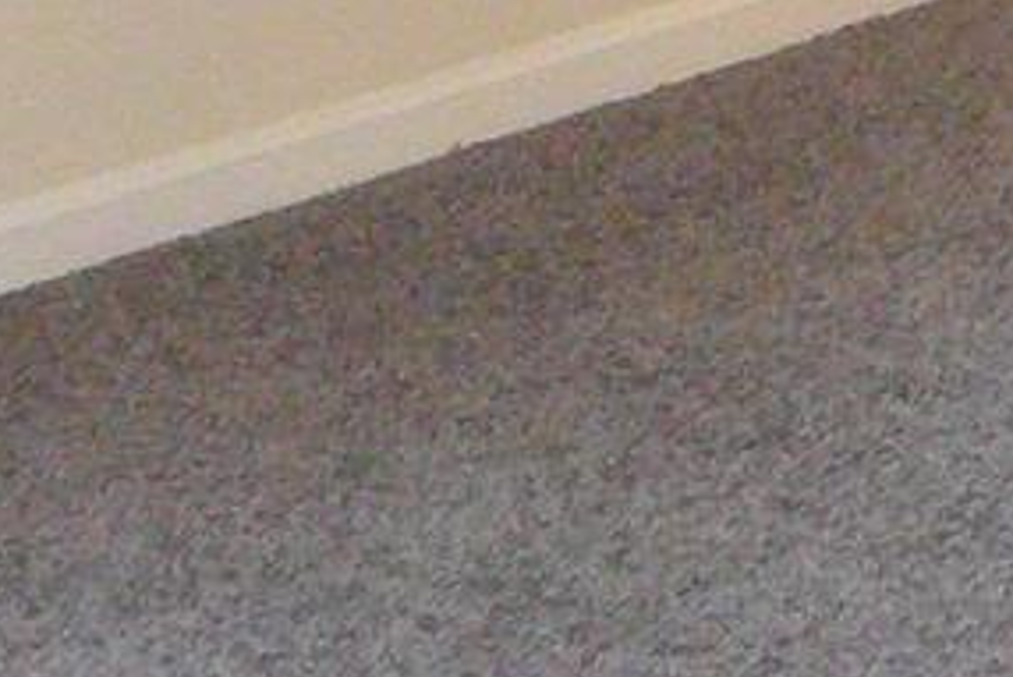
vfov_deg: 7.5
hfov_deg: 11.2
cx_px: 885
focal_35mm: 183
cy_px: 266
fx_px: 5152
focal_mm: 5.2
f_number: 2.8
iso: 400
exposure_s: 1/30
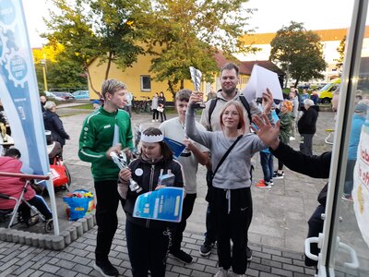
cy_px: 138
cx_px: 184
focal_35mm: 25
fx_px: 266
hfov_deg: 69.4
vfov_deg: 54.9
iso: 40
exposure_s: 1/50
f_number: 2
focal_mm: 4.6
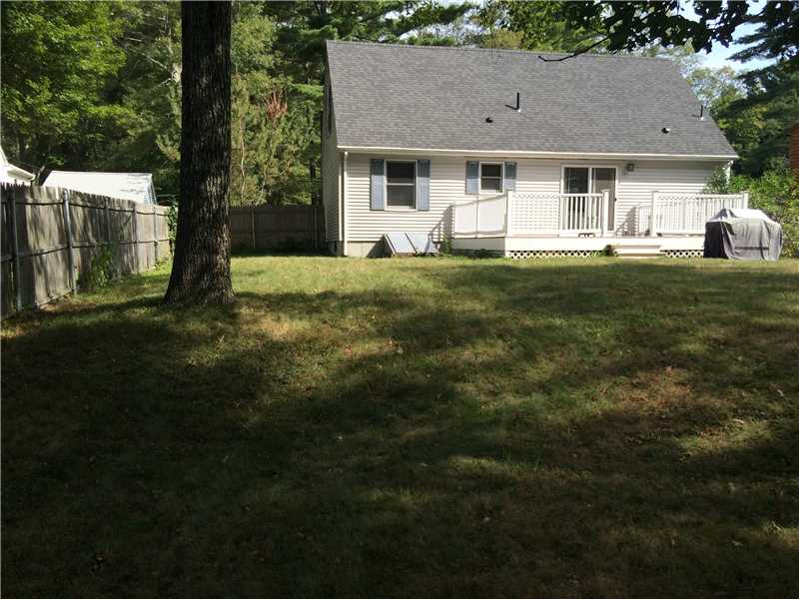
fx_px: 669
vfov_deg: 48.2
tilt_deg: -3.8
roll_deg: +1.0
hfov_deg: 61.7
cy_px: 300
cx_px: 400
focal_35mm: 29
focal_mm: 4.15
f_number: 2.2
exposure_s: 1/855
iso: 32
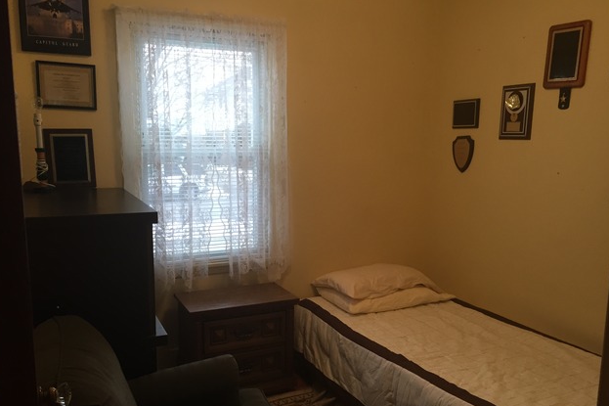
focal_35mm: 31
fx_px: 524
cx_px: 299
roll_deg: +0.5
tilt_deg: -10.1
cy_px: 233
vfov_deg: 42.2
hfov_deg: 60.3
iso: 40
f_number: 2.2
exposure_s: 1/30
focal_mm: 4.15
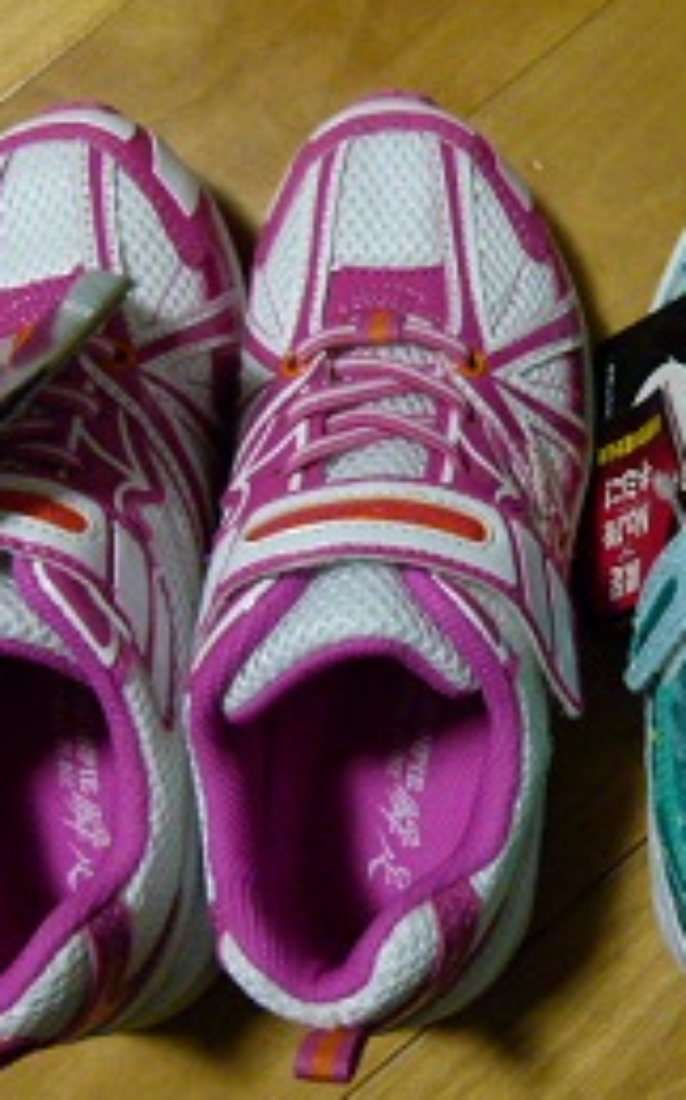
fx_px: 1409
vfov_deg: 42.7
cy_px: 529
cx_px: 597
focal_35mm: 47
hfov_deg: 26.6
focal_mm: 5.4
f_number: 3
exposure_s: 1/50
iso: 800
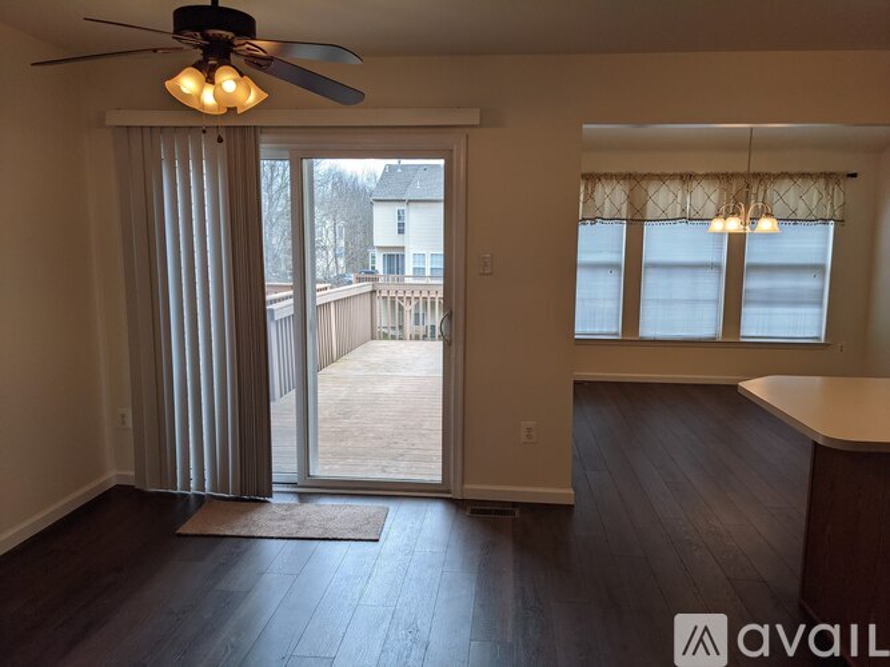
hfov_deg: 65.3
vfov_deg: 51.3
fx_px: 694
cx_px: 445
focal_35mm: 27
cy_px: 334
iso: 60
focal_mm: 4.38
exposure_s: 1/224
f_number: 1.73
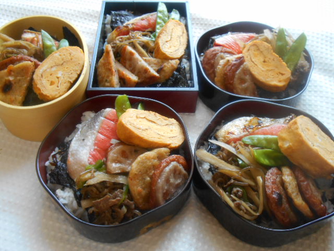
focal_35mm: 35
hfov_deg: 52.6
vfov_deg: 40.7
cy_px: 126
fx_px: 338
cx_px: 167
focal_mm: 6.3
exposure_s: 1/30
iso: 320
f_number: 3.7
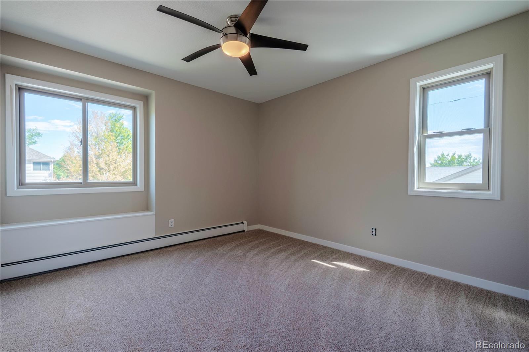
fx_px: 235
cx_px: 264
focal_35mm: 16
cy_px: 176
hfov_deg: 96.7
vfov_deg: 73.7
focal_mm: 16
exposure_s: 1/500
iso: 400
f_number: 8
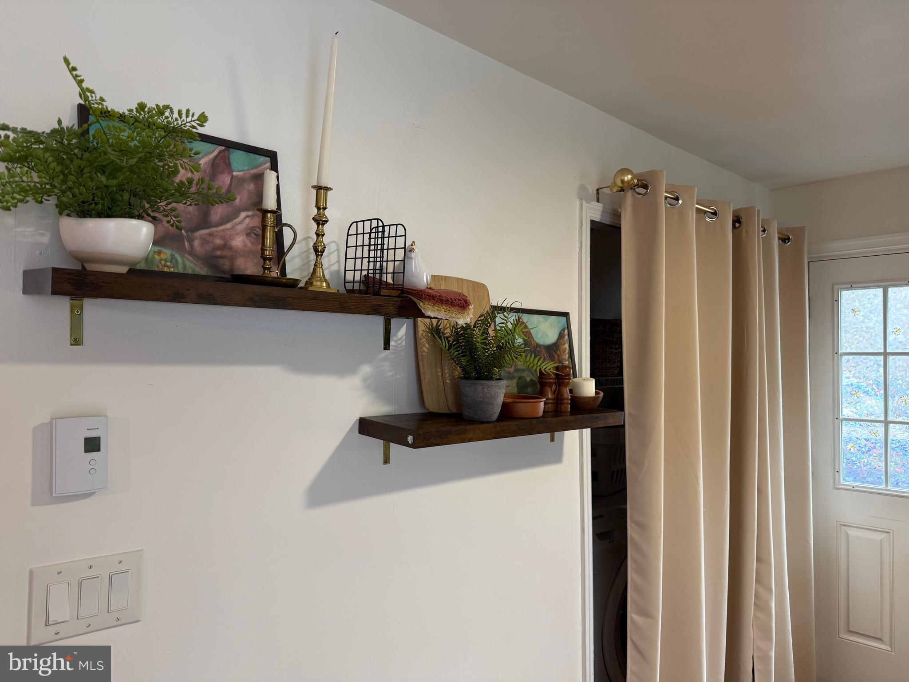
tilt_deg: +1.1
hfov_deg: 71.6
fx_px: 630
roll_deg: +0.1
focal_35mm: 24
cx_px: 454
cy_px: 341
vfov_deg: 56.8
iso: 200
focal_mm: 6.76
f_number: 1.78
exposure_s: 1/60
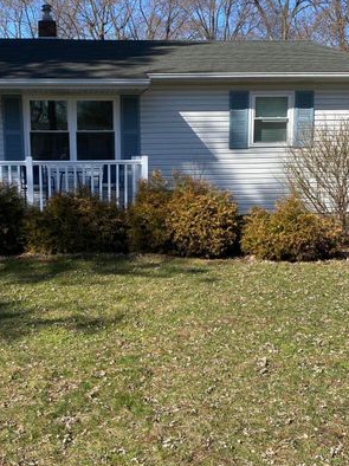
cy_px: 251
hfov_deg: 32.7
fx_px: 592
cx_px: 127
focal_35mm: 44
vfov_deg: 42.9
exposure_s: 1/1464
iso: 32
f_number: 1.8
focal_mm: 4.25
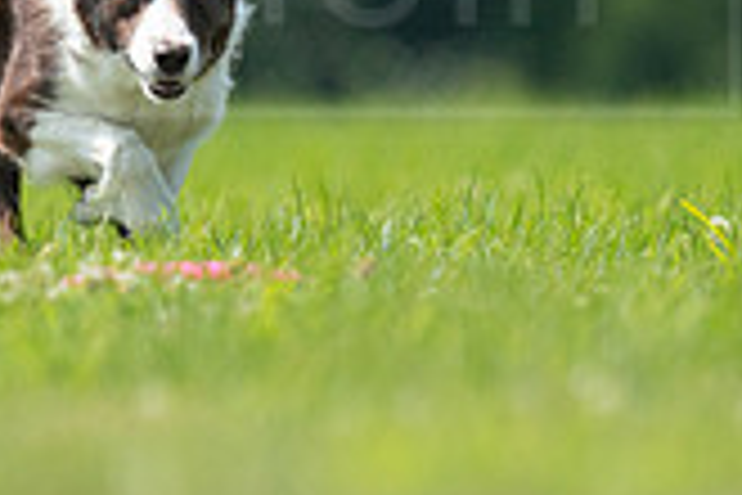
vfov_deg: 0.7
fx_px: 38725
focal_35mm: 1879
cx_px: 0
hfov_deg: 1.1
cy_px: 47
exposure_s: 1/4000
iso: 1600
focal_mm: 535
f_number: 6.3
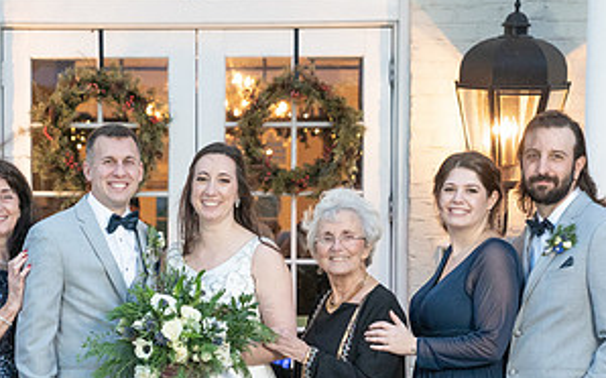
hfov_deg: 14.3
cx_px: 177
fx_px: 2410
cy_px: 359
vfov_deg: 8.9
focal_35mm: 146
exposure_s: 1/100
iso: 4000
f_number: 4
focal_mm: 70
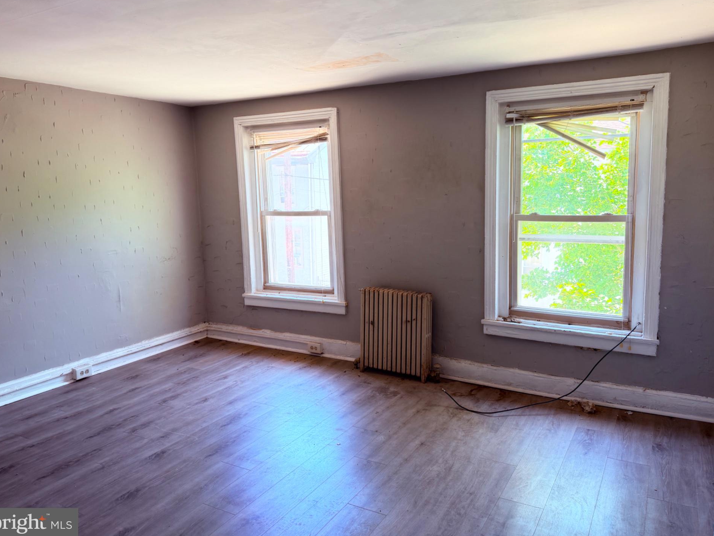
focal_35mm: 26
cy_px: 249
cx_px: 371
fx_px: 536
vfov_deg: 53.0
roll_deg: +1.2
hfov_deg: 67.3
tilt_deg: -6.6
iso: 125
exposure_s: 1/121
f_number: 1.78
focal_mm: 6.76
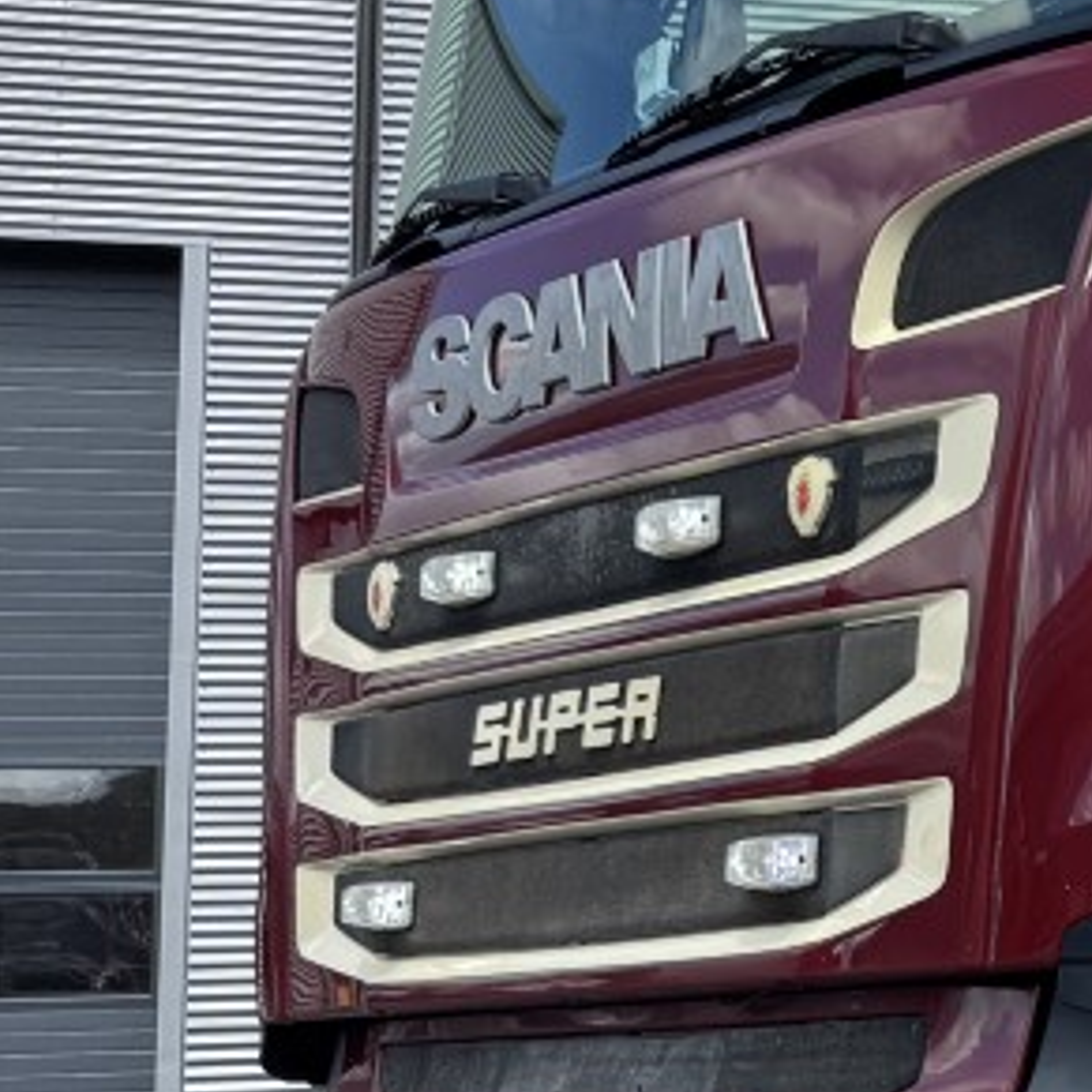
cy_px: 585
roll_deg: +2.5
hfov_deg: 12.8
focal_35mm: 105
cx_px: 2623
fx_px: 3747
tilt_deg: +6.3
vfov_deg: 16.6
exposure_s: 1/1980
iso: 80
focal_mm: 6.76
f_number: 1.78
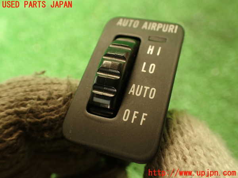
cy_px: 89
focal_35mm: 30
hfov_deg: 60.0
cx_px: 119
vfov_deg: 46.8
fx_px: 206
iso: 200
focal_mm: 5.4
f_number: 2.3
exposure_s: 1/40
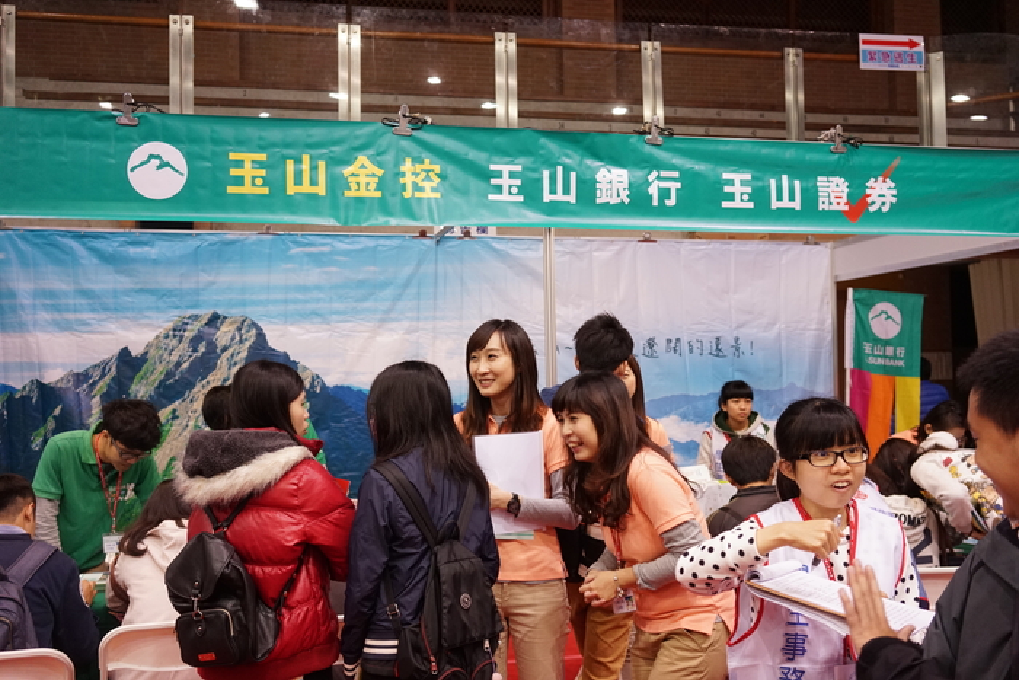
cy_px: 340
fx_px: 991
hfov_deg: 54.4
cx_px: 510
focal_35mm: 35
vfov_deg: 37.9
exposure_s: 1/100
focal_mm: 35
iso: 1250
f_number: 4
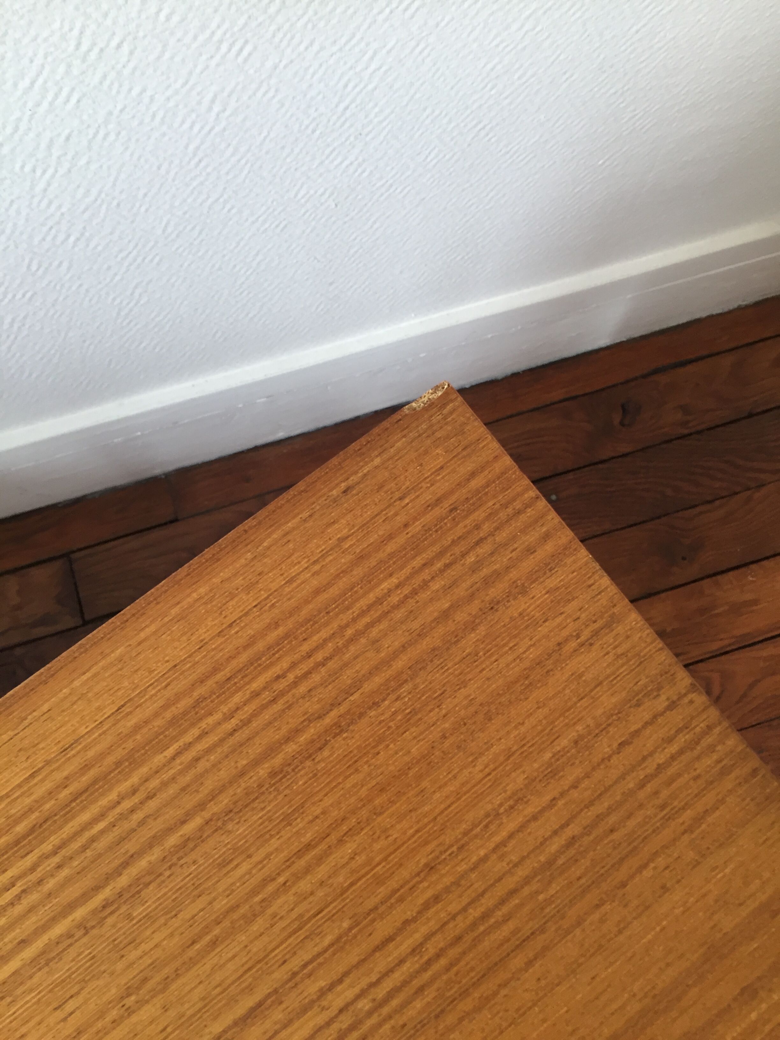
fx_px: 871
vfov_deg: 61.7
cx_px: 390
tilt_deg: -77.9
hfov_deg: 48.2
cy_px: 520
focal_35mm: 29
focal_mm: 4.15
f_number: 2.2
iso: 100
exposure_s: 1/33
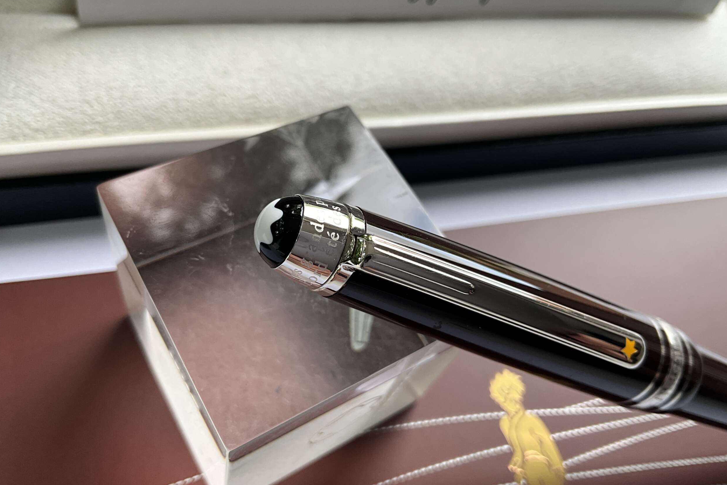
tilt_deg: -58.0
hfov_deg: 60.3
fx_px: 626
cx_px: 365
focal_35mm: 31
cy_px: 253
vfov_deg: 42.3
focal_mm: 3
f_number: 1.8
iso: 40
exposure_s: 1/122
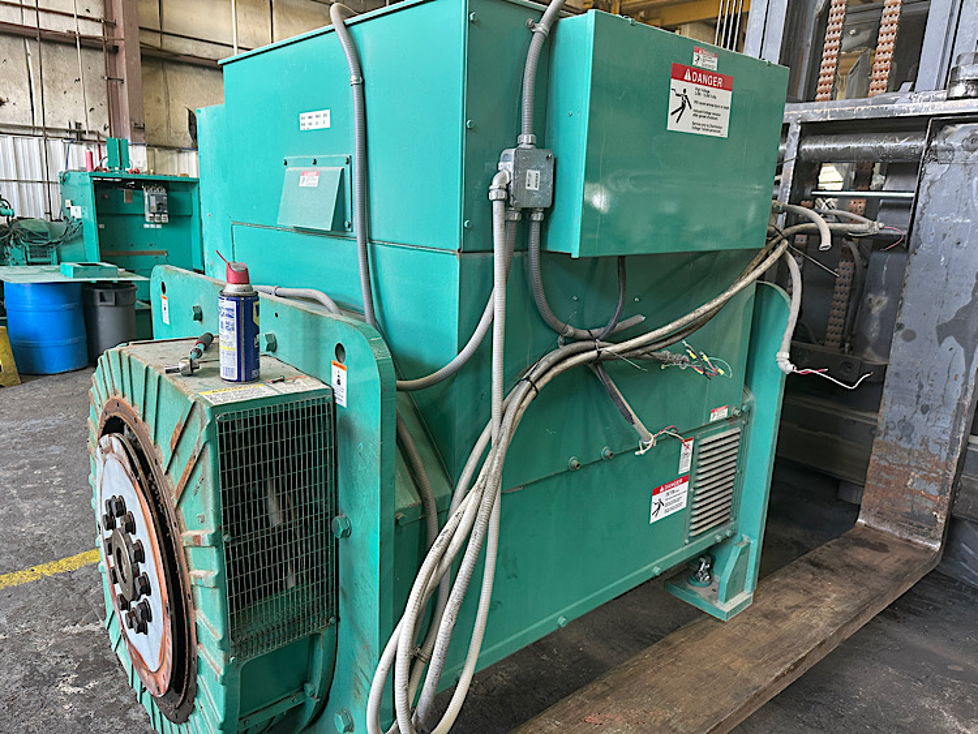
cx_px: 489
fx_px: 678
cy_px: 367
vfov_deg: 56.8
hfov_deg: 71.6
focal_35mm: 24
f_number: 1.78
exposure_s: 1/121
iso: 200
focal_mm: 6.86
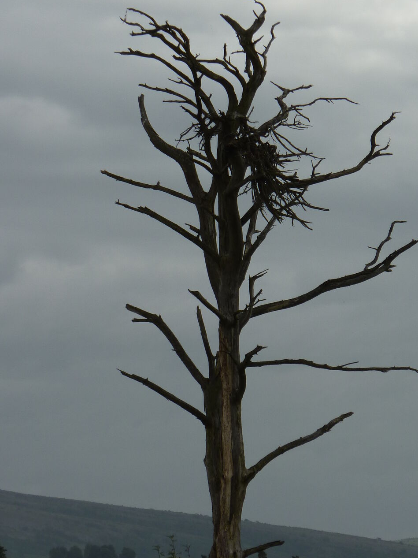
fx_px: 4800
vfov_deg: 6.6
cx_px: 223
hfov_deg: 5.0
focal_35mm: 298
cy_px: 296
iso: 80
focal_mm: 37
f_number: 5.6
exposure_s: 1/800
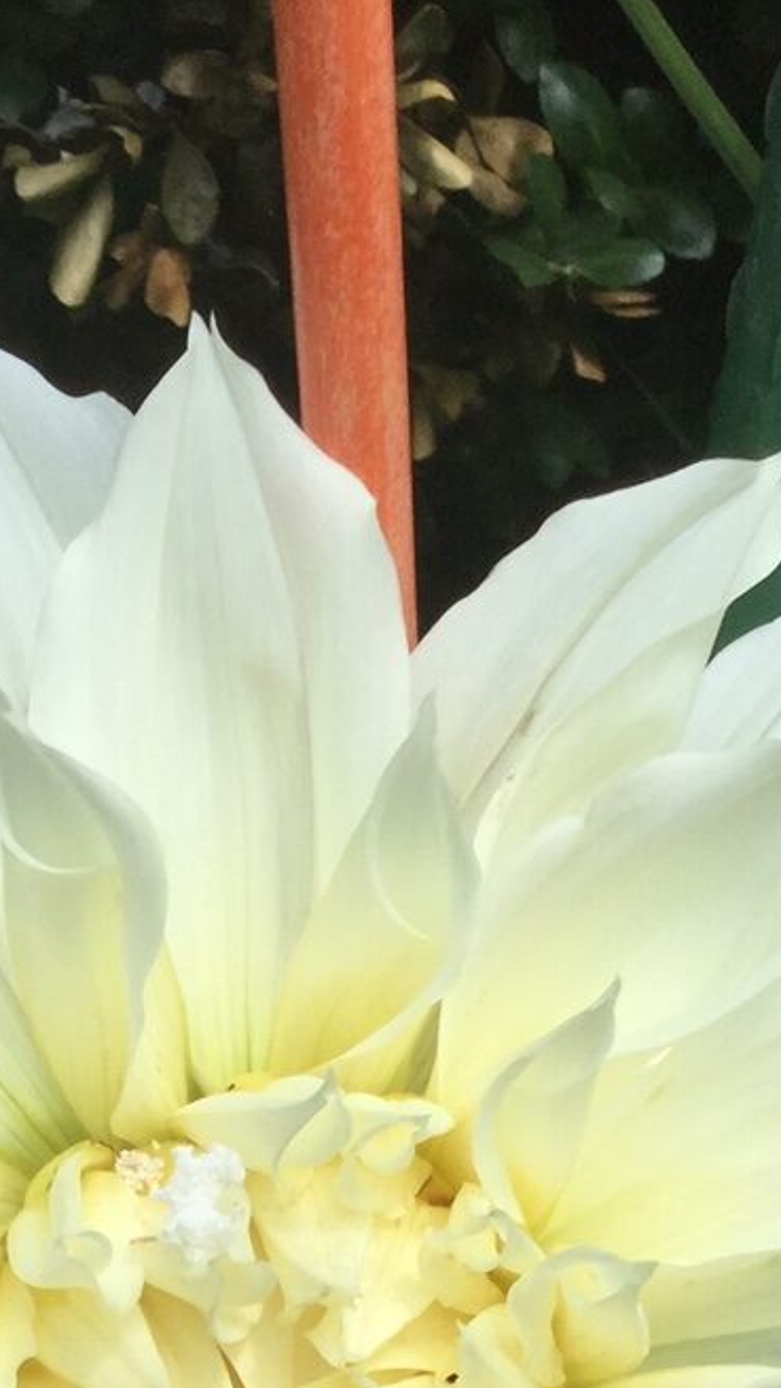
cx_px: 152
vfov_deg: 23.6
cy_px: 1555
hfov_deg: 14.3
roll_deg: +3.1
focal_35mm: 84
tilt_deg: -42.6
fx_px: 3093
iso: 25
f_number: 2.4
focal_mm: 3.3
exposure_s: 1/1456
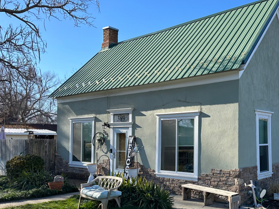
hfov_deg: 56.1
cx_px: 175
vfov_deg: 44.1
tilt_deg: -0.5
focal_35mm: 32
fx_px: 258
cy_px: 115
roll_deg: -0.4
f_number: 1.78
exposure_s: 1/2591
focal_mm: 6.86
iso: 80
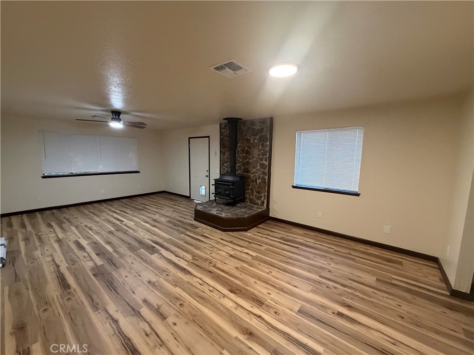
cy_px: 178
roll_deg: -0.9
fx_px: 192
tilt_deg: -6.8
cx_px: 237
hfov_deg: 102.1
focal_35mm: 14
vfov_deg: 85.7
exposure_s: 1/60
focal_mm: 2.22
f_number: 2.2
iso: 500
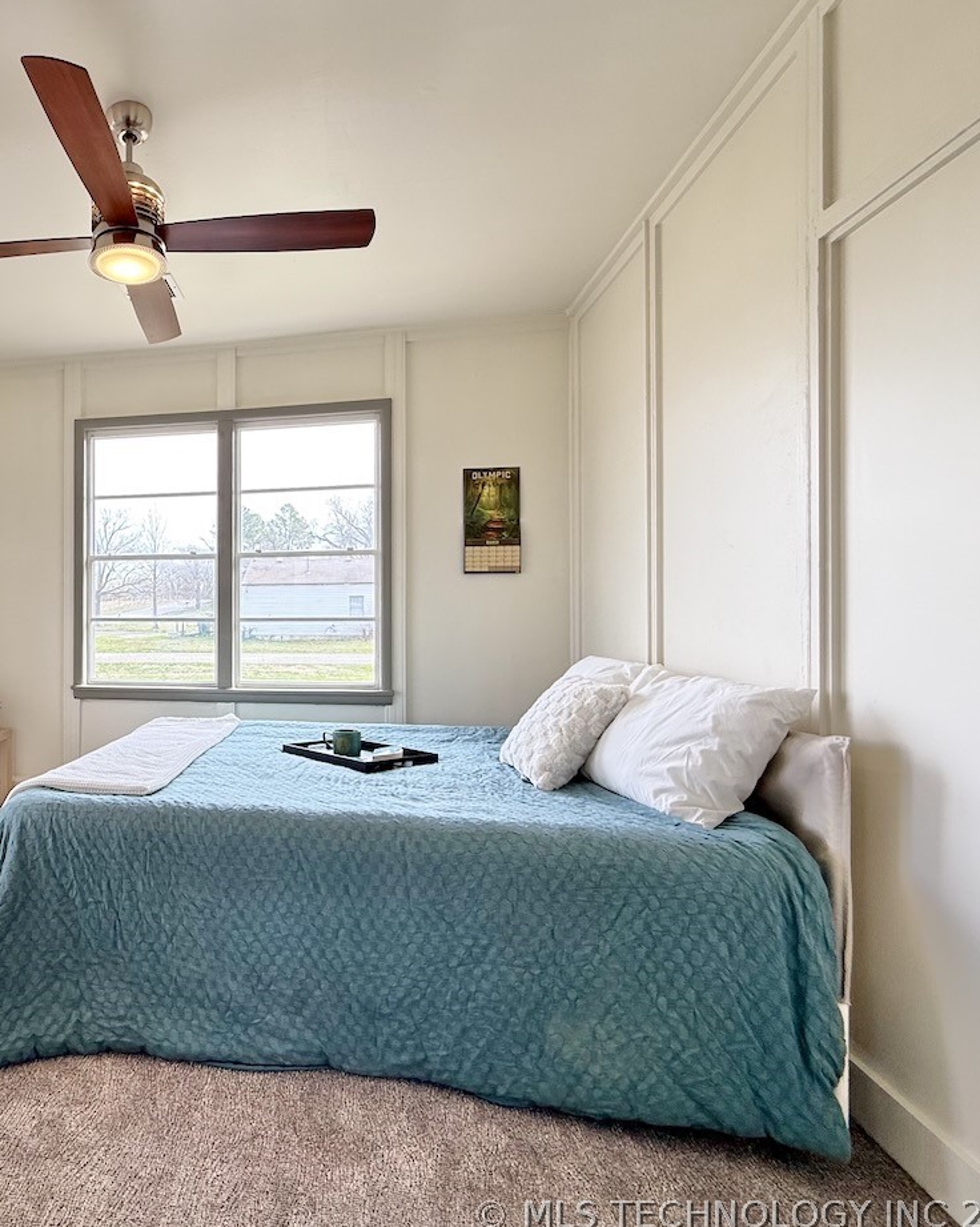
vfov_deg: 83.3
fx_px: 689
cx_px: 212
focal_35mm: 19
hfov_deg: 65.2
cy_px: 604
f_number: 2.2
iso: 64
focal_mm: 2.22
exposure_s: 1/100
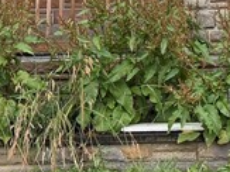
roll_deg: +1.2
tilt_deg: +9.0
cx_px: 195
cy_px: -219
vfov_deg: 9.0
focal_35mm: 151
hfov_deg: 13.0
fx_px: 1003
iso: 100
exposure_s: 1/2053
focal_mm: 6.76
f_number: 1.78
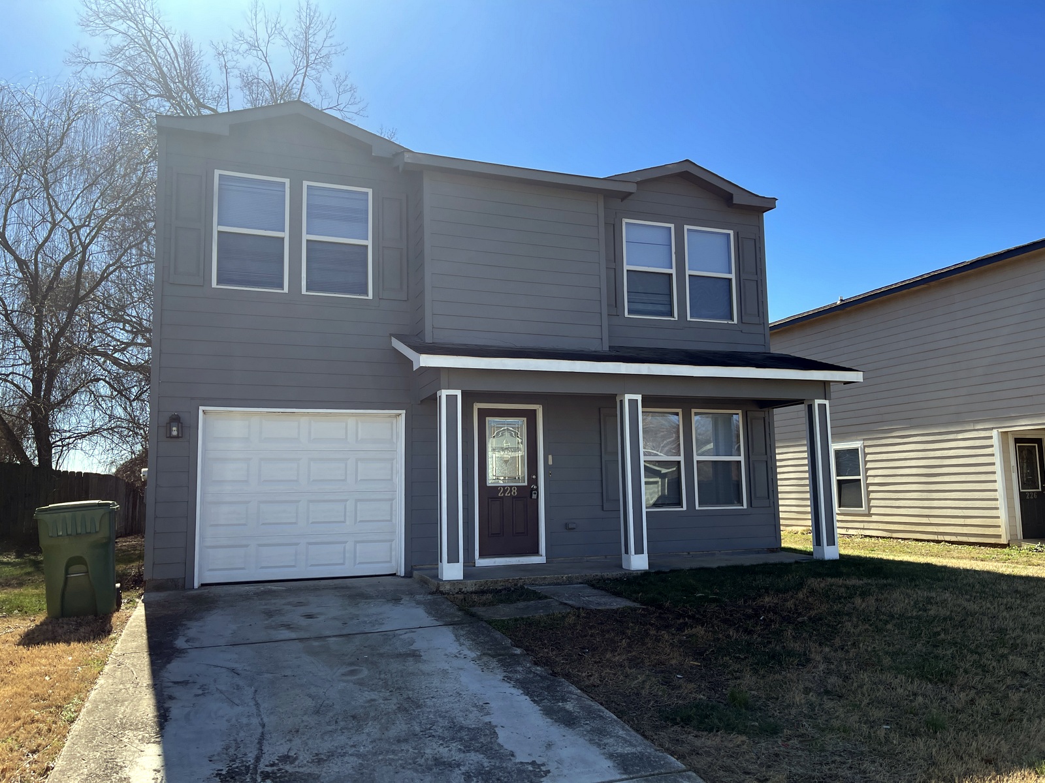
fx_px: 755
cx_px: 522
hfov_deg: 69.4
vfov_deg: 54.9
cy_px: 392
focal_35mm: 25
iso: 32
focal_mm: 5.1
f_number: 1.6
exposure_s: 1/2387
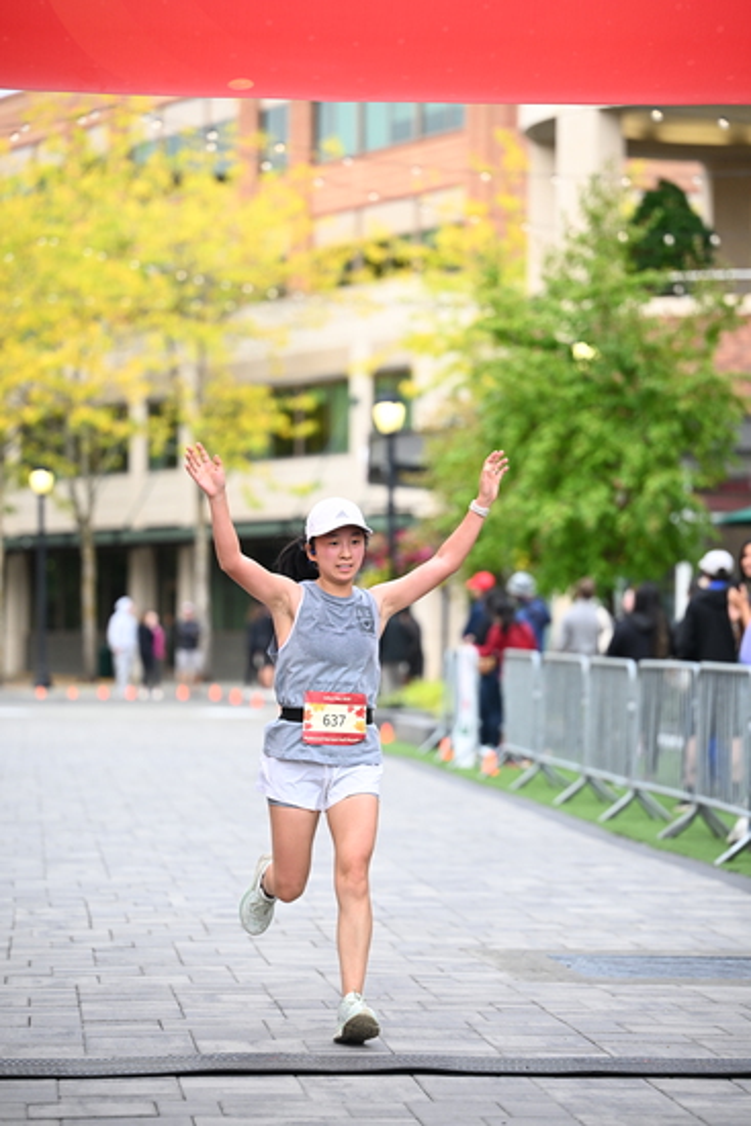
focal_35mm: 125
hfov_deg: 11.0
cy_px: 563
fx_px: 3909
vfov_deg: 16.4
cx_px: 376
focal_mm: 125
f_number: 2.8
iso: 1000
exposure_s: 1/1600
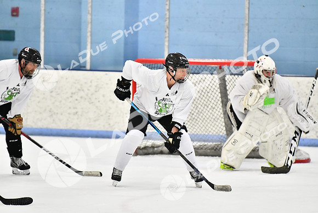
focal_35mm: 285
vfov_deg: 4.8
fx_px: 2518
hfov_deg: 7.2
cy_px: 106
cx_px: 159
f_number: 3.2
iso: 6400
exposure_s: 1/1250
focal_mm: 190
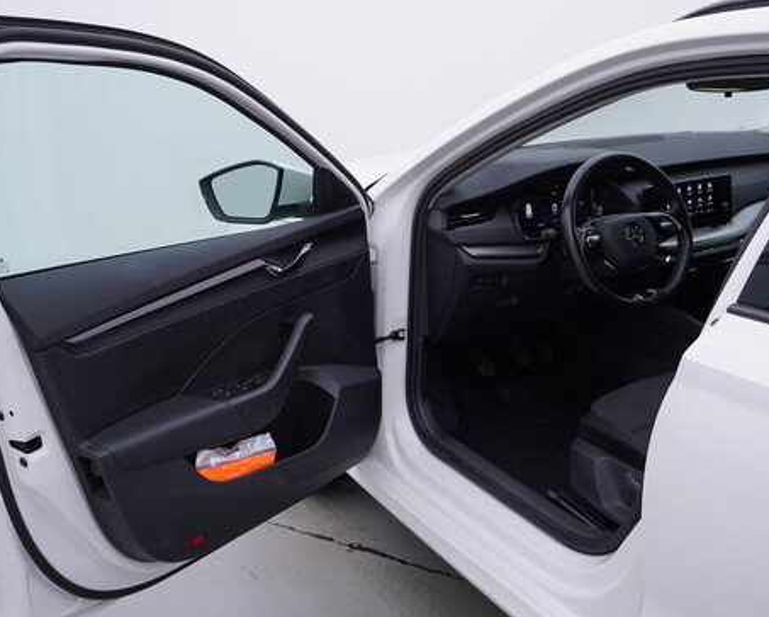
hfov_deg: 44.7
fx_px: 934
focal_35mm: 41
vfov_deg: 36.5
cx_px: 406
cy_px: 307
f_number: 4
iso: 125
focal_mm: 24
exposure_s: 1/80
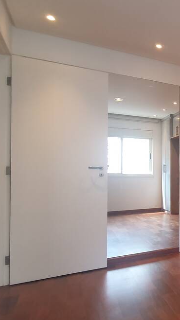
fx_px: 263
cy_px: 160
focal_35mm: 31
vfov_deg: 62.6
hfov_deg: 24.5
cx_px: 297
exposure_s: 1/60
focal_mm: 1.8
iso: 125
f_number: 2.2
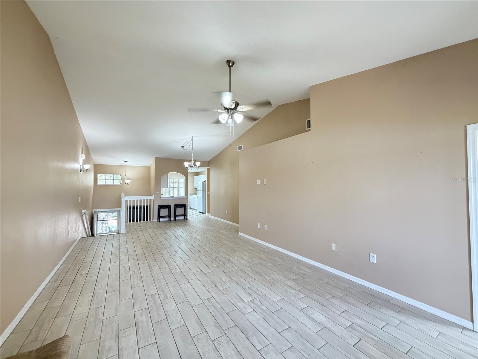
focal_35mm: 14
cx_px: 239
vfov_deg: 85.7
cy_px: 180
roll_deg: +0.8
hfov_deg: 102.1
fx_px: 193
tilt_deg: +1.6
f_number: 2.2
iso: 500
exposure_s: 1/60
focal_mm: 2.22
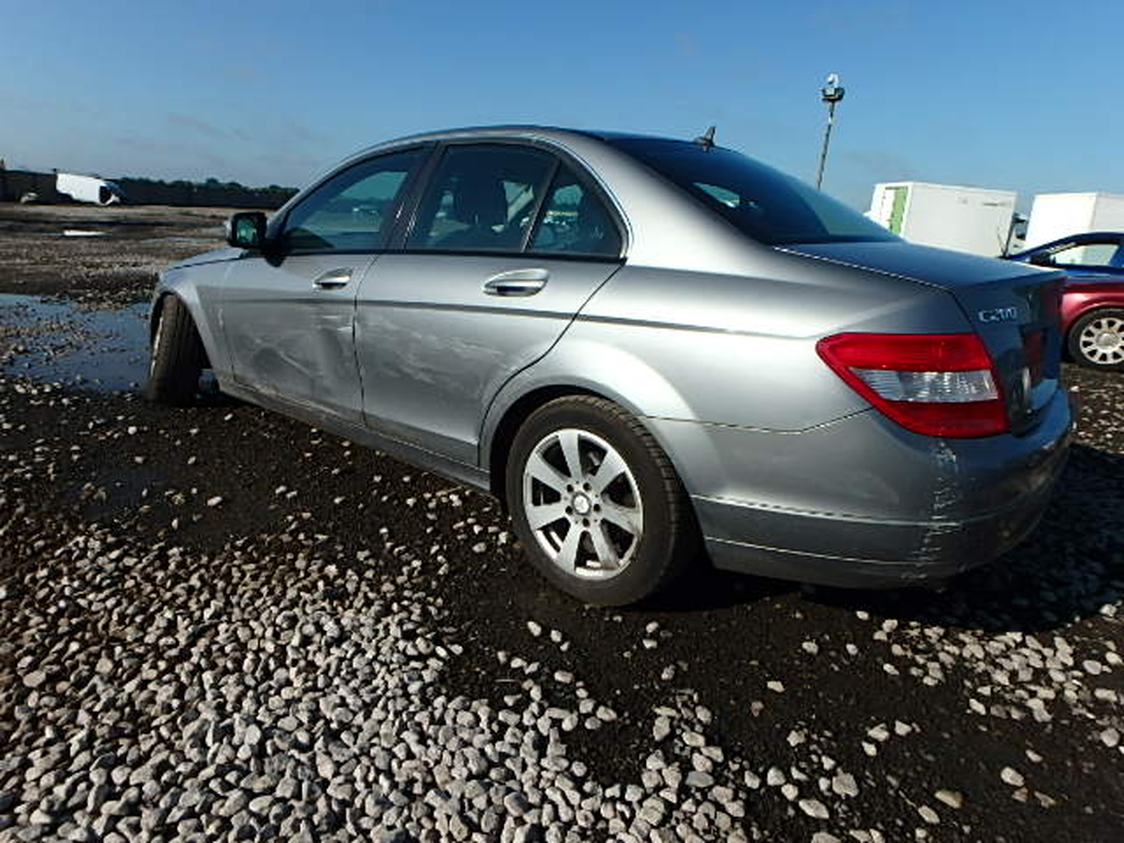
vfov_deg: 63.4
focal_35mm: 21
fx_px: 682
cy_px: 422
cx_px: 562
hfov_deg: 79.0
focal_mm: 3.7
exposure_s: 1/640
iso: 125
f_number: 6
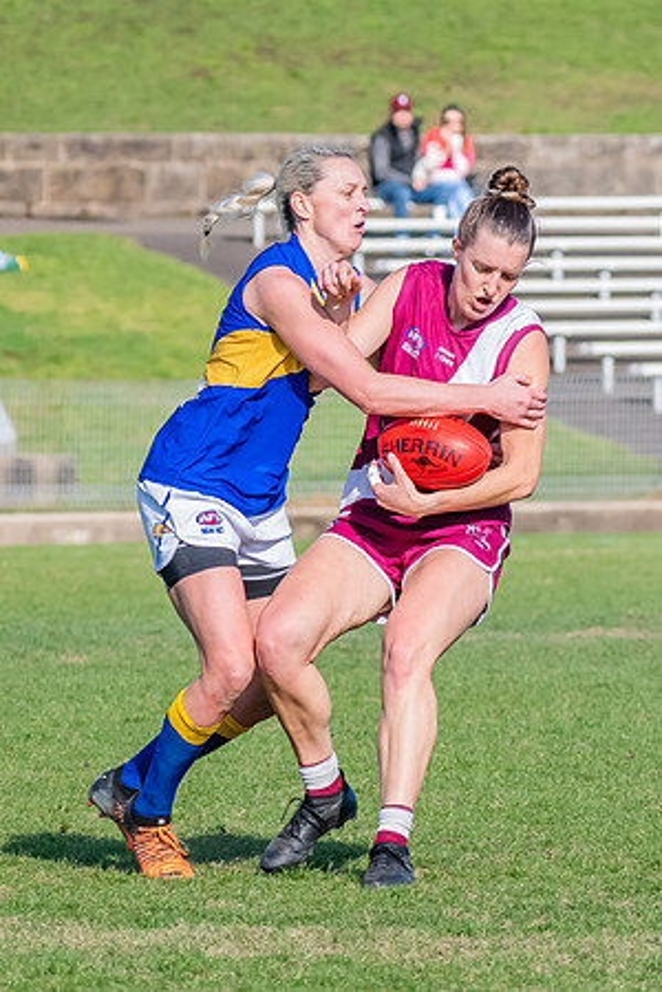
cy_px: 576
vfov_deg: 3.8
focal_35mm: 544
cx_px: 519
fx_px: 15015
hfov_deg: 2.5
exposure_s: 1/1600
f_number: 8
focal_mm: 200
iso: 800
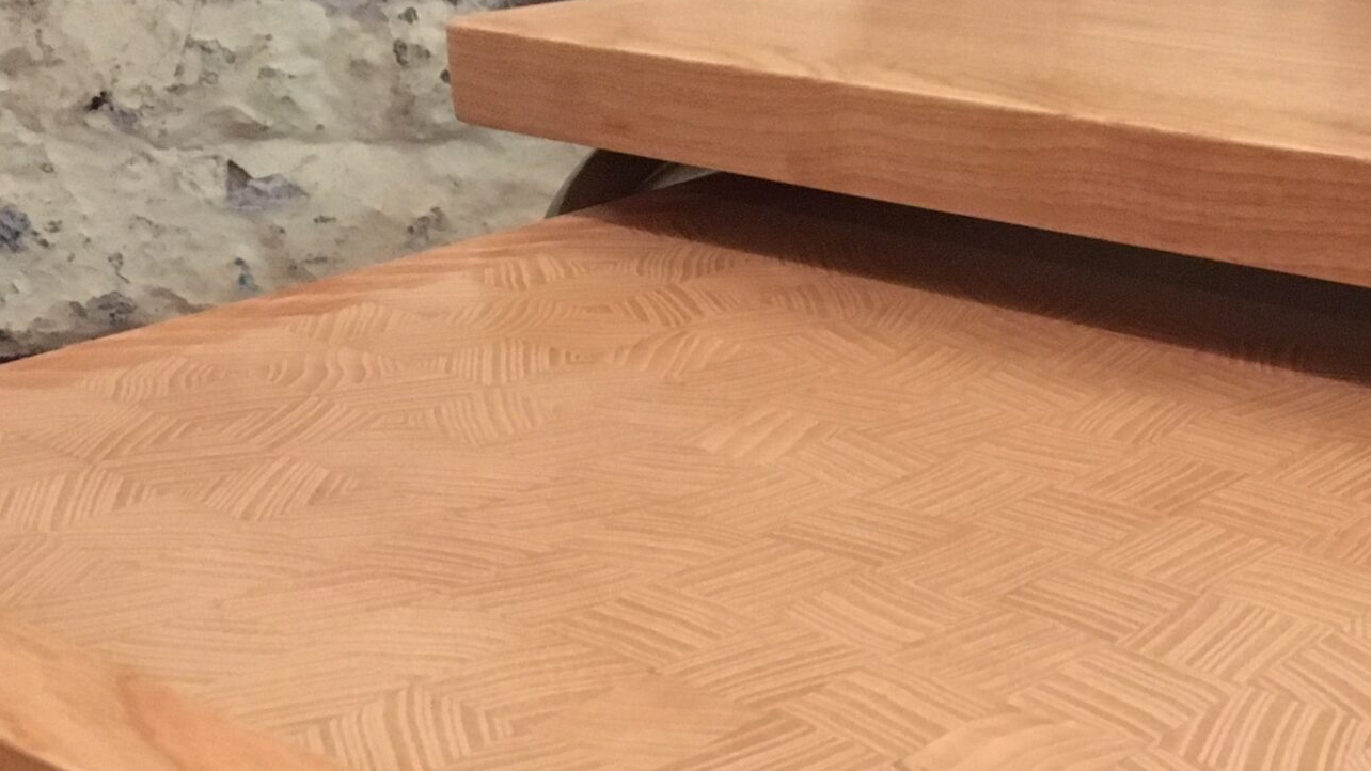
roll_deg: +1.8
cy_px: 891
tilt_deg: -28.5
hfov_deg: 32.8
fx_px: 2290
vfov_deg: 18.3
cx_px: 1007
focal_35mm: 63
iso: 320
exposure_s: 1/17
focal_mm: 4.15
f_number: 2.2
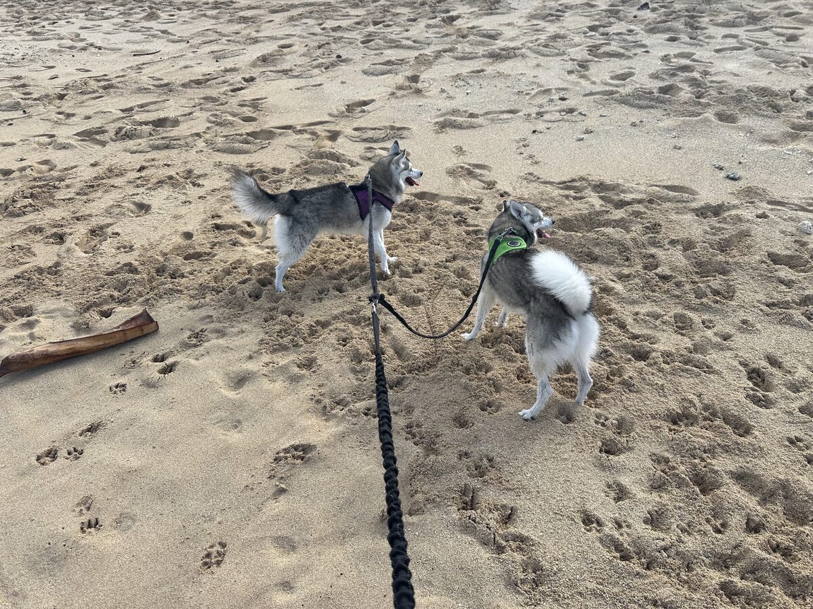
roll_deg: -3.0
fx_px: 564
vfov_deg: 56.8
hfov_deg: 71.6
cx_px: 406
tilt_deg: -27.7
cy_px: 304
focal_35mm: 24
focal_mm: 6.86
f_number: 1.78
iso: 80
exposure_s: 1/2299
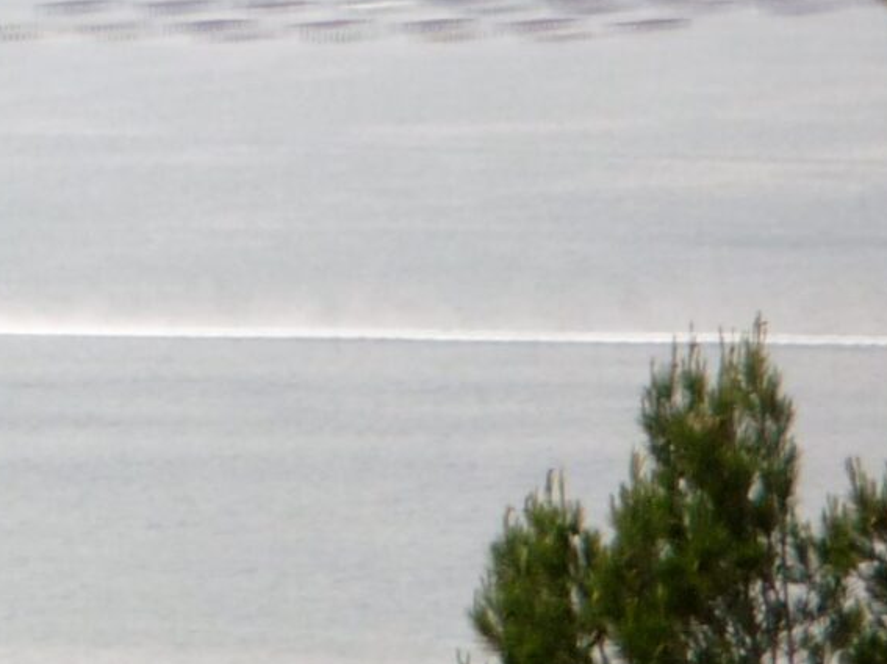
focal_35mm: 542
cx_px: -1093
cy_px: 253
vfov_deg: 2.7
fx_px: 13874
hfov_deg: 3.6
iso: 100
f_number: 5.8
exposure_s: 1/250
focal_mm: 20.8
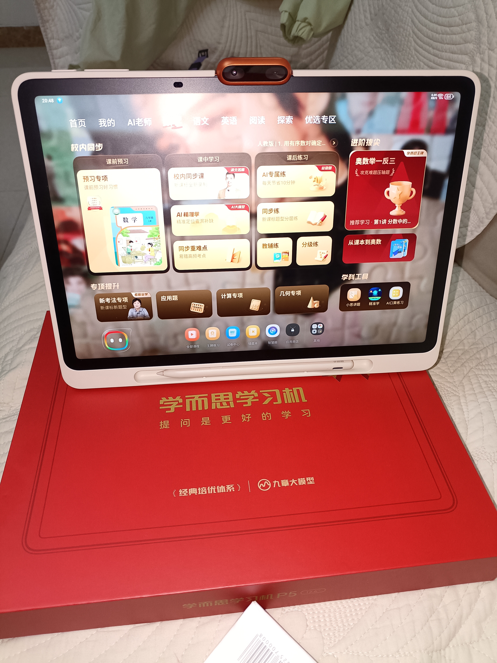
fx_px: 498
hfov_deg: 53.1
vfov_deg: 67.3
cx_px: 248
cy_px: 332
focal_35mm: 26
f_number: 1.8
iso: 1024
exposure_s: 1/30
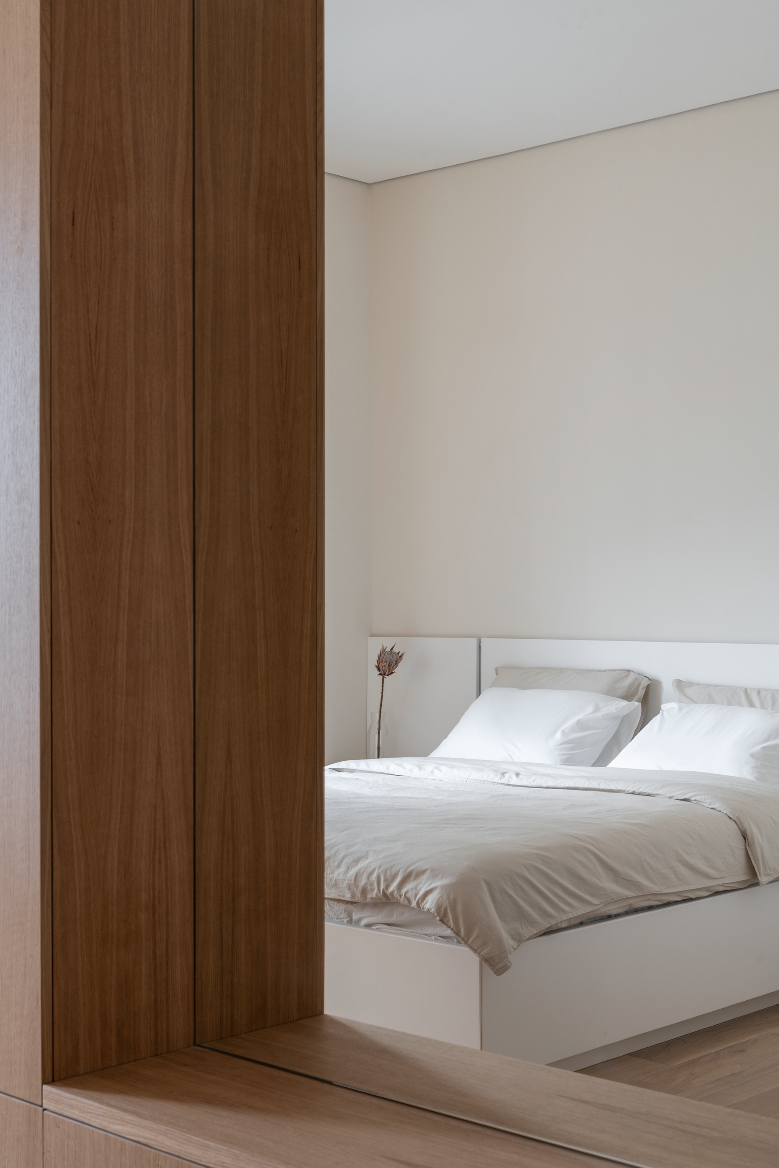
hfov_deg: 27.0
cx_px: 376
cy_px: 583
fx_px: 1623
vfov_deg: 39.6
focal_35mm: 50
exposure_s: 1/2
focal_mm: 48
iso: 100
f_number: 9
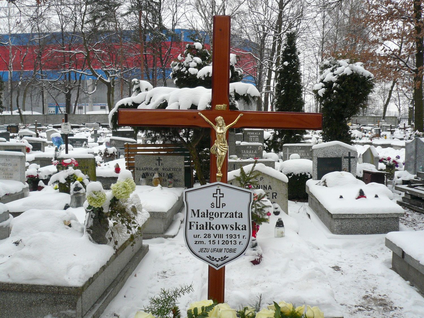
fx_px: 392
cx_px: 212
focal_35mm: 32
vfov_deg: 44.2
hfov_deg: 56.8
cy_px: 159
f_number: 2.8
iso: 100
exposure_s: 1/200
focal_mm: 4.6
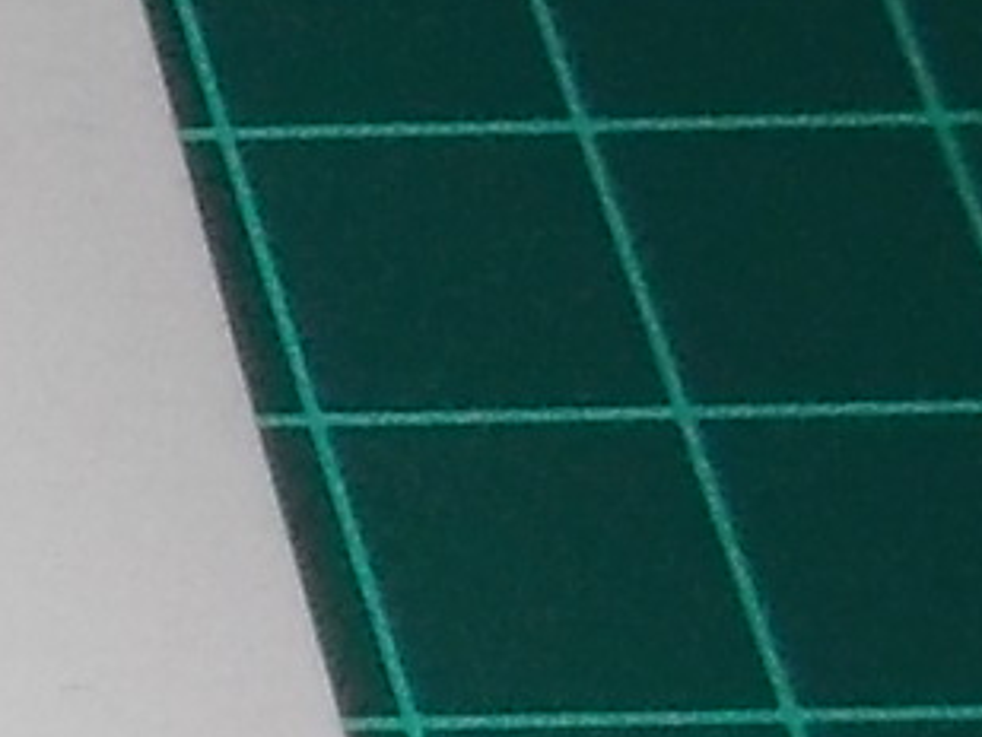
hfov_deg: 7.6
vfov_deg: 6.9
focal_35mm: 213
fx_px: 6045
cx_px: -2403
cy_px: 807
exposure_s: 1/30
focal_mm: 4.1
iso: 200
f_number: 3.3
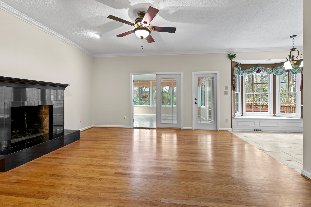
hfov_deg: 100.4
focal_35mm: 15
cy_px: 104
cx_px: 156
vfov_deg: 77.3
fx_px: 130
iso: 400
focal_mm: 15
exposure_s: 1/2.5
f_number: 7.1
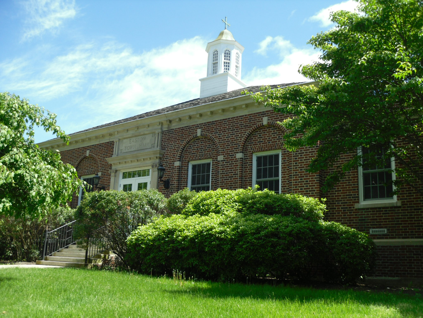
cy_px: 159
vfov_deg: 41.8
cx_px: 212
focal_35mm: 34
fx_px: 415
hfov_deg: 54.0
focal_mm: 6
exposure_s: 1/66
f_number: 8.1
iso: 80
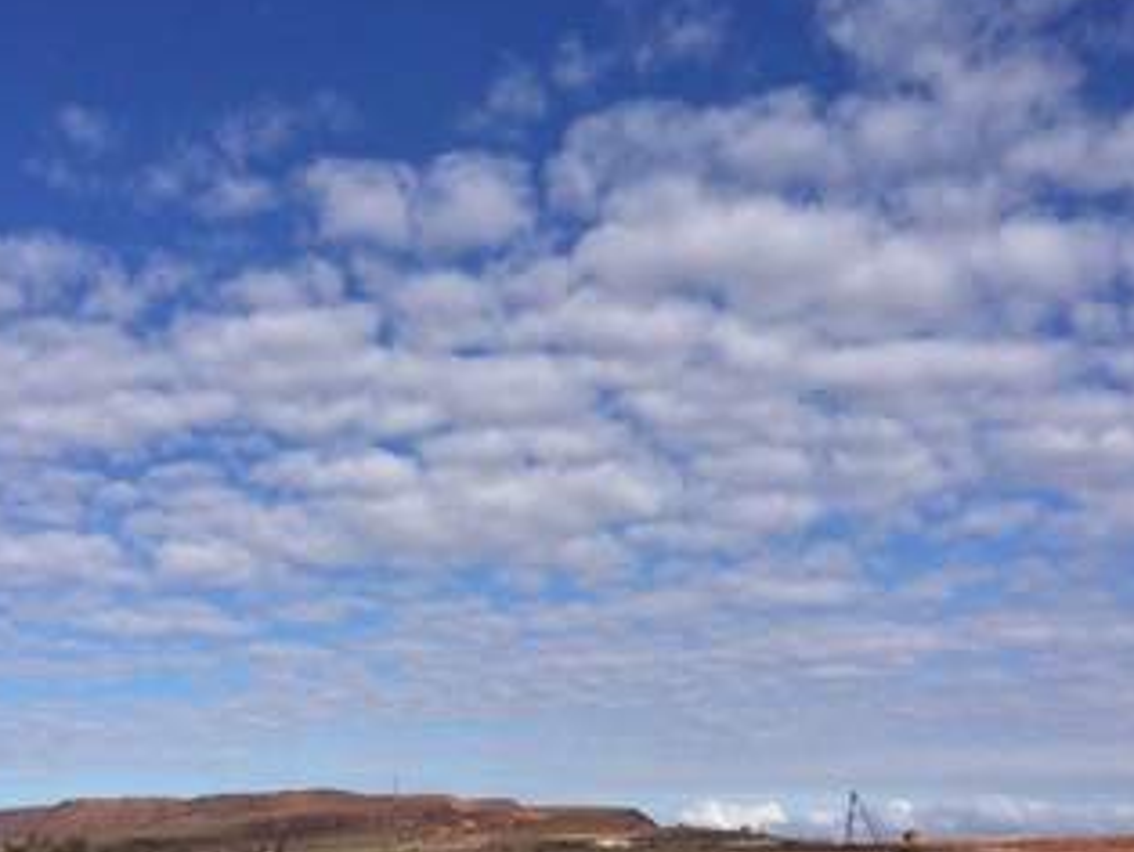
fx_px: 1574
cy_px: 603
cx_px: 495
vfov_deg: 30.0
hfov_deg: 39.6
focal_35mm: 48
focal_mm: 4.15
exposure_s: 1/3425
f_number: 2.2
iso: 32
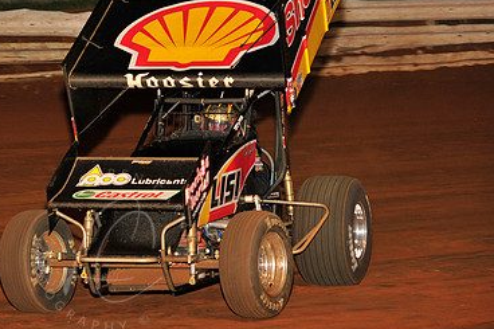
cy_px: 126
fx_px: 2921
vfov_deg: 6.4
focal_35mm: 213
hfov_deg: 9.6
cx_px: 111
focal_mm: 135
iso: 1000
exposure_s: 1/320
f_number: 6.3
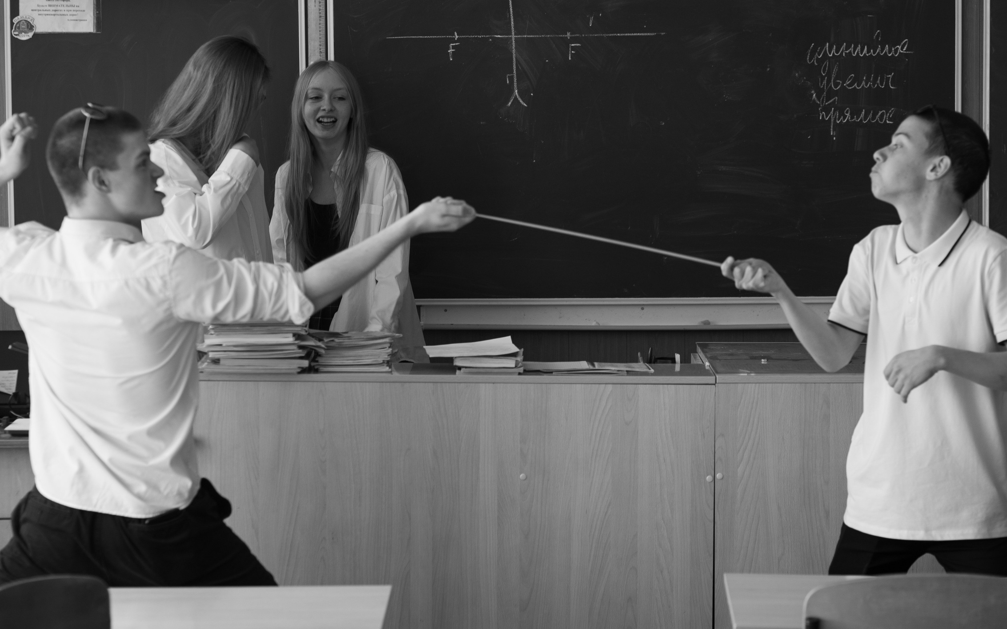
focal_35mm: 102
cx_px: 508
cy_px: 304
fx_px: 2799
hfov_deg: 20.4
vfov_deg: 12.8
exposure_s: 1/125
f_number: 3.2
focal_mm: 85
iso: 160
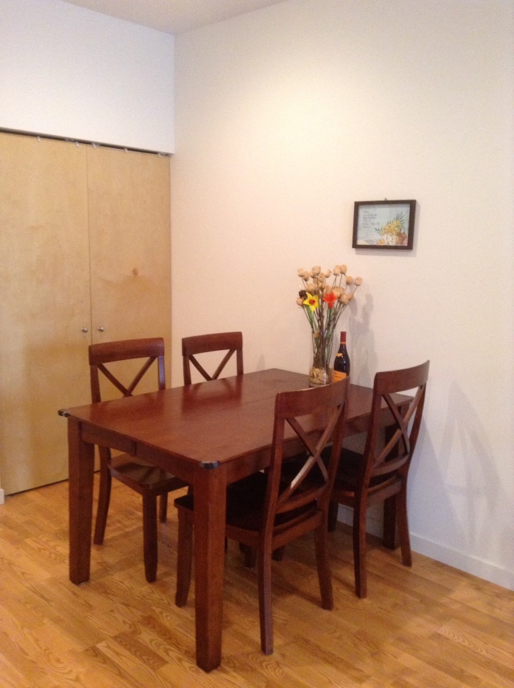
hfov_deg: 42.8
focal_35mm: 33
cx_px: 257
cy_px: 344
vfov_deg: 55.4
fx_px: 655
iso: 200
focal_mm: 3.3
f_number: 2.4
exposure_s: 1/24
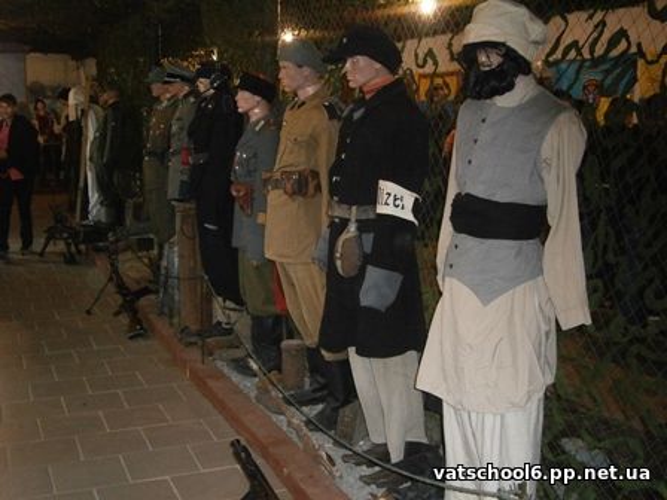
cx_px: 334
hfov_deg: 40.4
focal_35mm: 47
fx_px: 906
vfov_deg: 30.9
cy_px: 250
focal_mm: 8.3
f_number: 3.4
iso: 640
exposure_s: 1/40
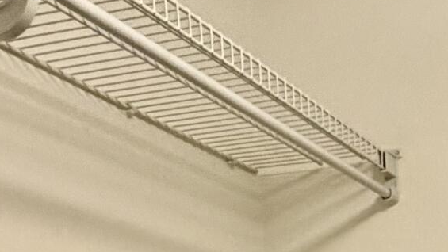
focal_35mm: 81
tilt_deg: -7.7
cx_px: 522
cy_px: 575
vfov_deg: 12.3
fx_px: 962
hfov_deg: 24.1
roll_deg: +2.1
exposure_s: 1/60
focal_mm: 2.22
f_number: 2.2
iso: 320
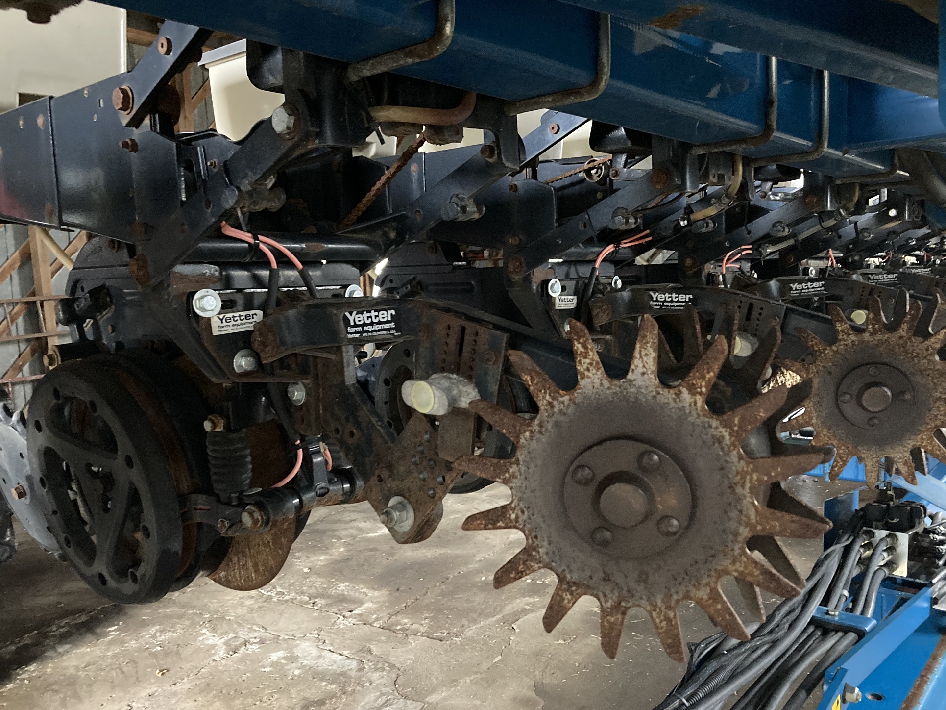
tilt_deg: -6.6
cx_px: 477
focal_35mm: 29
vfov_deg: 48.2
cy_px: 364
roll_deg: +1.2
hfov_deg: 61.7
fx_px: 792
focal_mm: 3.99
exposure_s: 1/21
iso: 640
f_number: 1.8
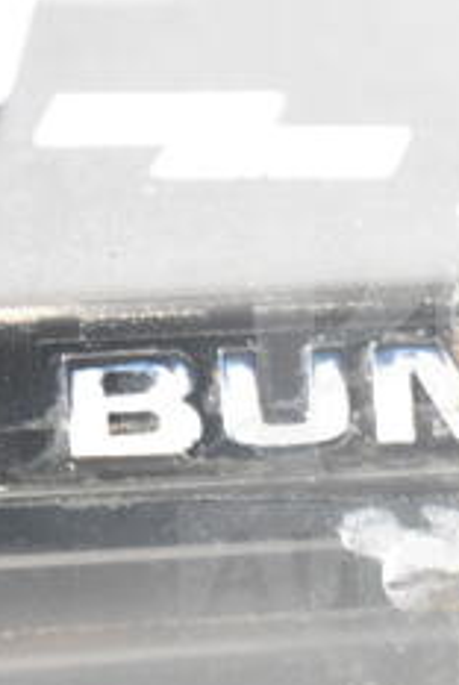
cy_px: 410
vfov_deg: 13.8
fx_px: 2841
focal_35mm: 149
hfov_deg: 9.2
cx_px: 506
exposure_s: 1/60
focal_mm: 38
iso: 5000
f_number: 4.8
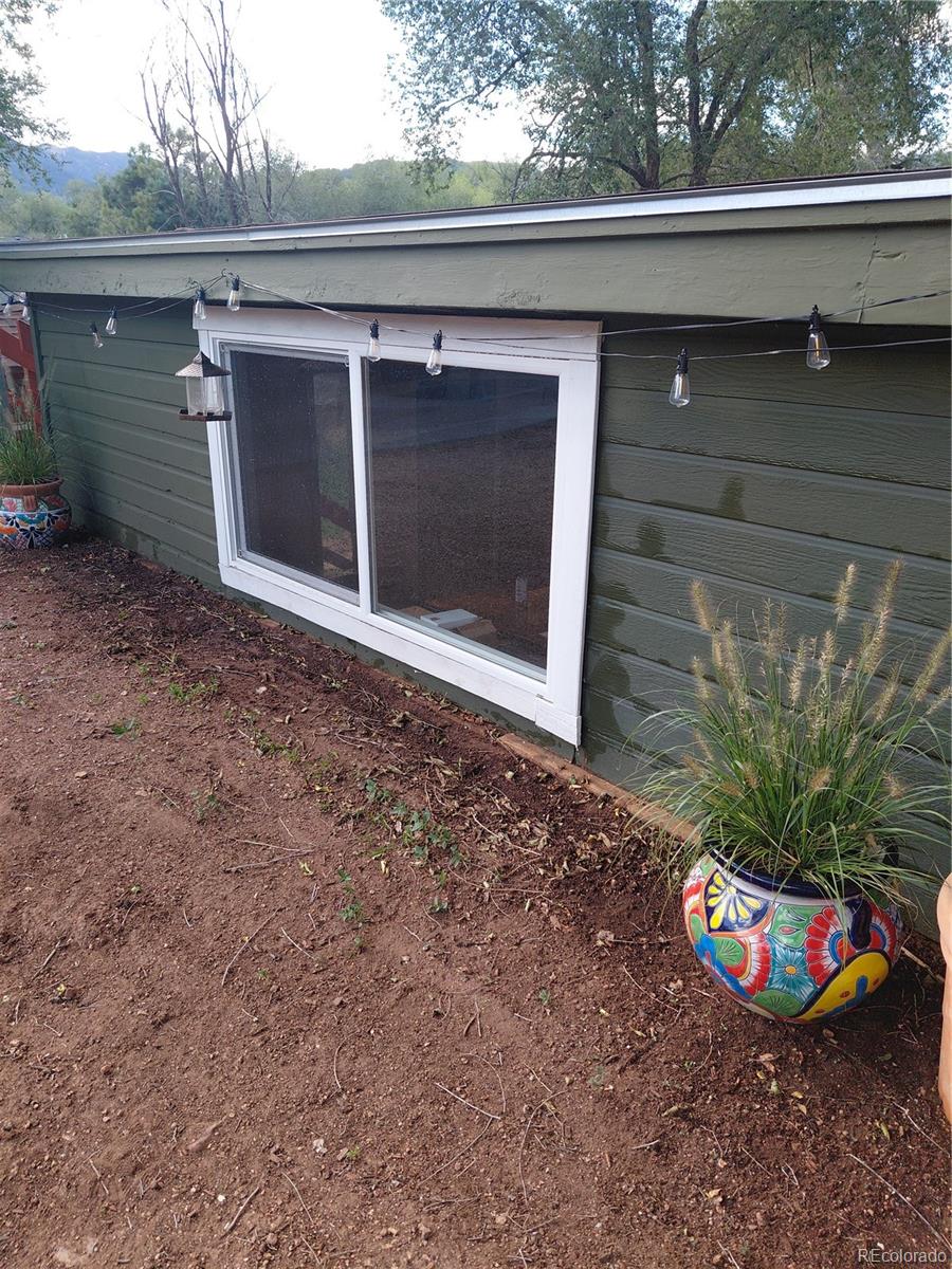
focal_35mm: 25
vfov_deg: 69.4
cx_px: 476
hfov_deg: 54.9
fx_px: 917
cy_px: 634
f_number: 1.8
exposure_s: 1/226
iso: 50
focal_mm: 4.69
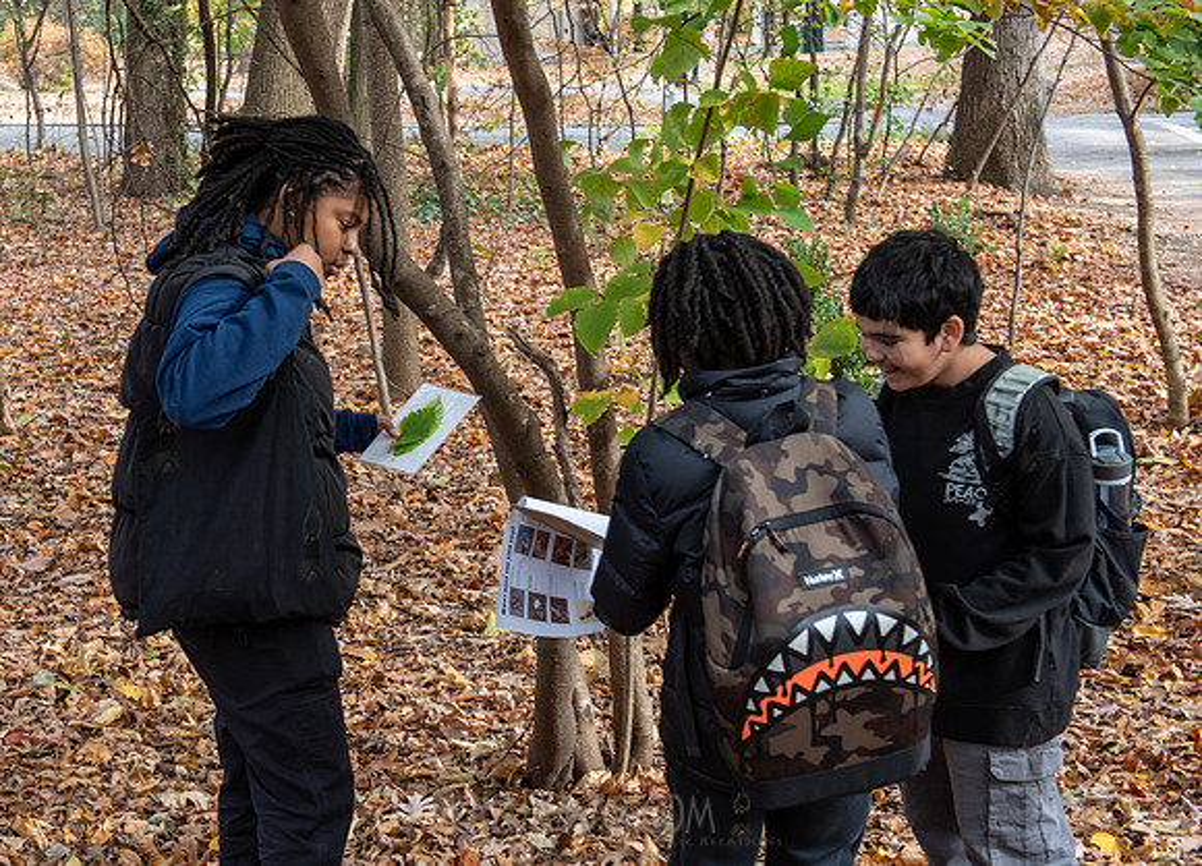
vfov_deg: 24.8
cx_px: 397
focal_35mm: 58
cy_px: 425
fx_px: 1970
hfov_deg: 33.6
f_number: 4.5
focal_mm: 42
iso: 400
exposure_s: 1/125
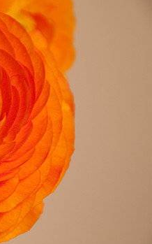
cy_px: 129
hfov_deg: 3.8
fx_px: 2273
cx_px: -35
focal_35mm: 343
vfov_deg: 6.1
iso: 200
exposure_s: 1/250
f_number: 5.6
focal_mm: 135
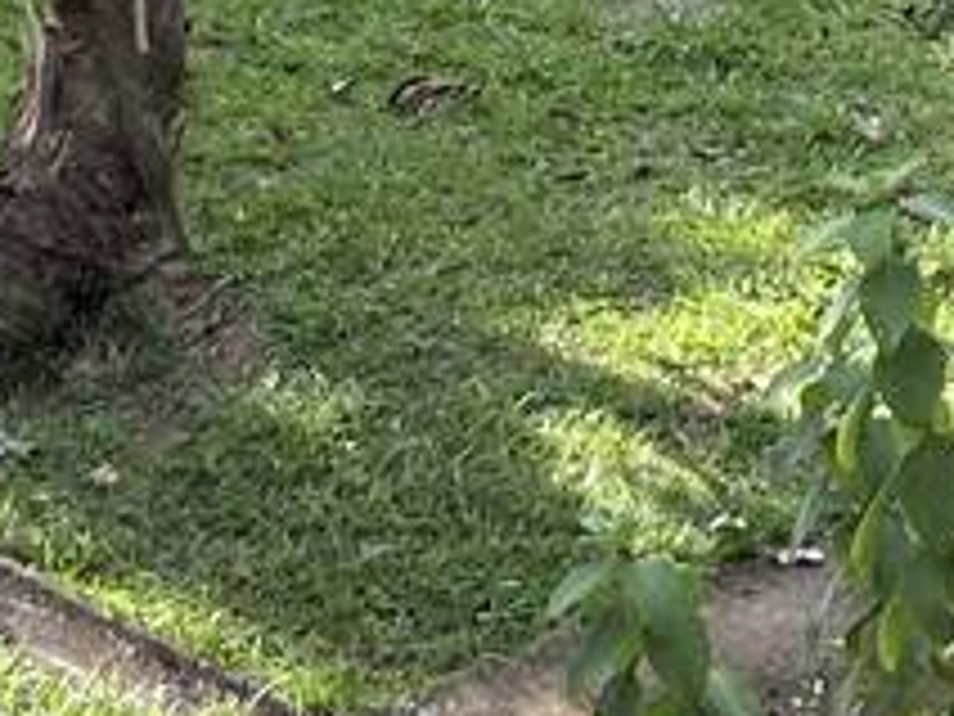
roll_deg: +4.6
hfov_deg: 11.0
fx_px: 4878
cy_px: -1112
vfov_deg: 7.7
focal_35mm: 177
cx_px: 1012
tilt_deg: -9.6
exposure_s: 1/256
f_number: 1.8
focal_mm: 4.25
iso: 32
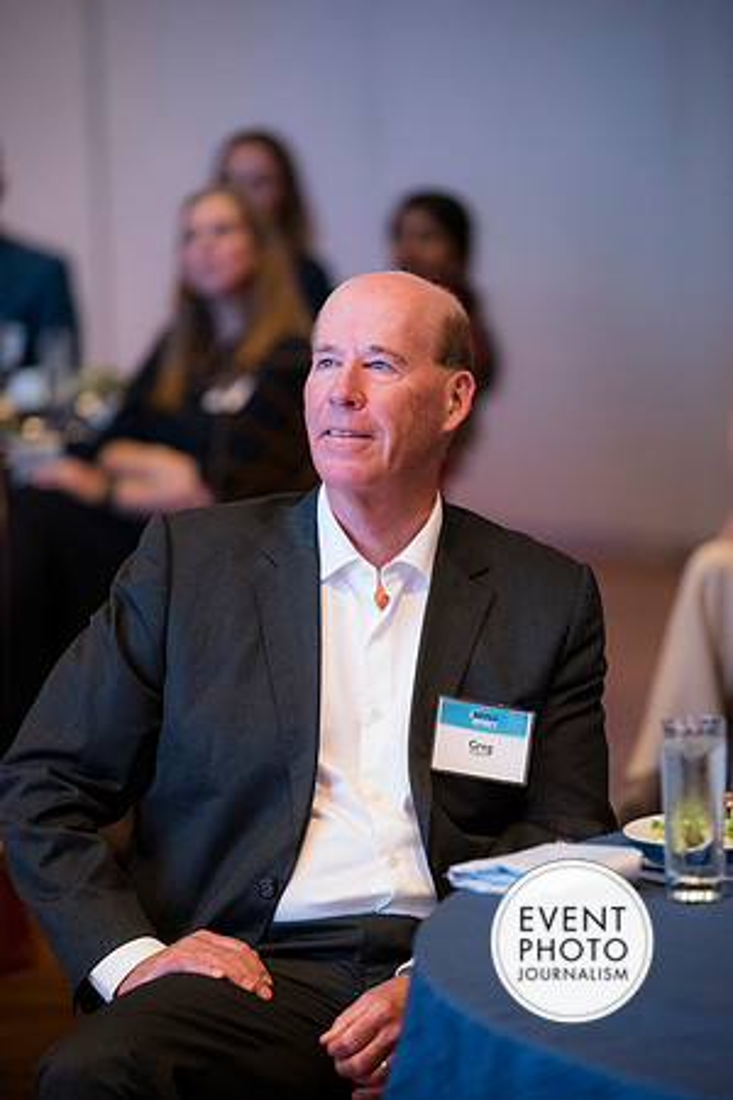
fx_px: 5039
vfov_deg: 12.5
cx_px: 366
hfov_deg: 8.3
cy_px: 550
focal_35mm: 165
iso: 6400
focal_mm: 165
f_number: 2.8
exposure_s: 1/125
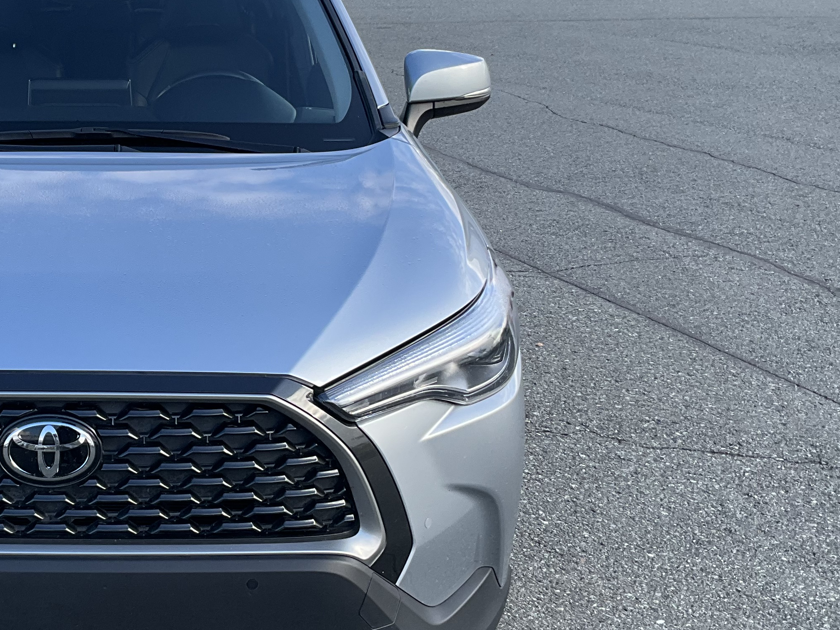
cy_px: 307
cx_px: 104
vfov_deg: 25.2
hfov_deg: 31.8
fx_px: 1407
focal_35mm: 58
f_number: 1.8
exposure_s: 1/370
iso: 25
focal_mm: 3
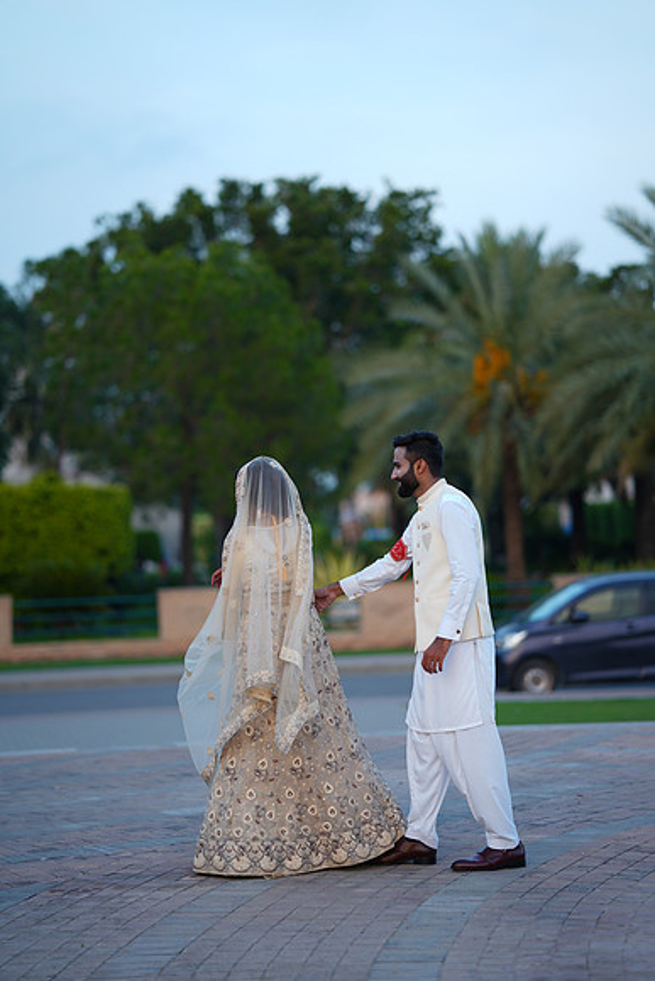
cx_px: 328
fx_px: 2318
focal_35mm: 85
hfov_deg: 16.1
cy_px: 490
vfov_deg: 23.9
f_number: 1.4
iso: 80
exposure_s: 1/400
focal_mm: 85
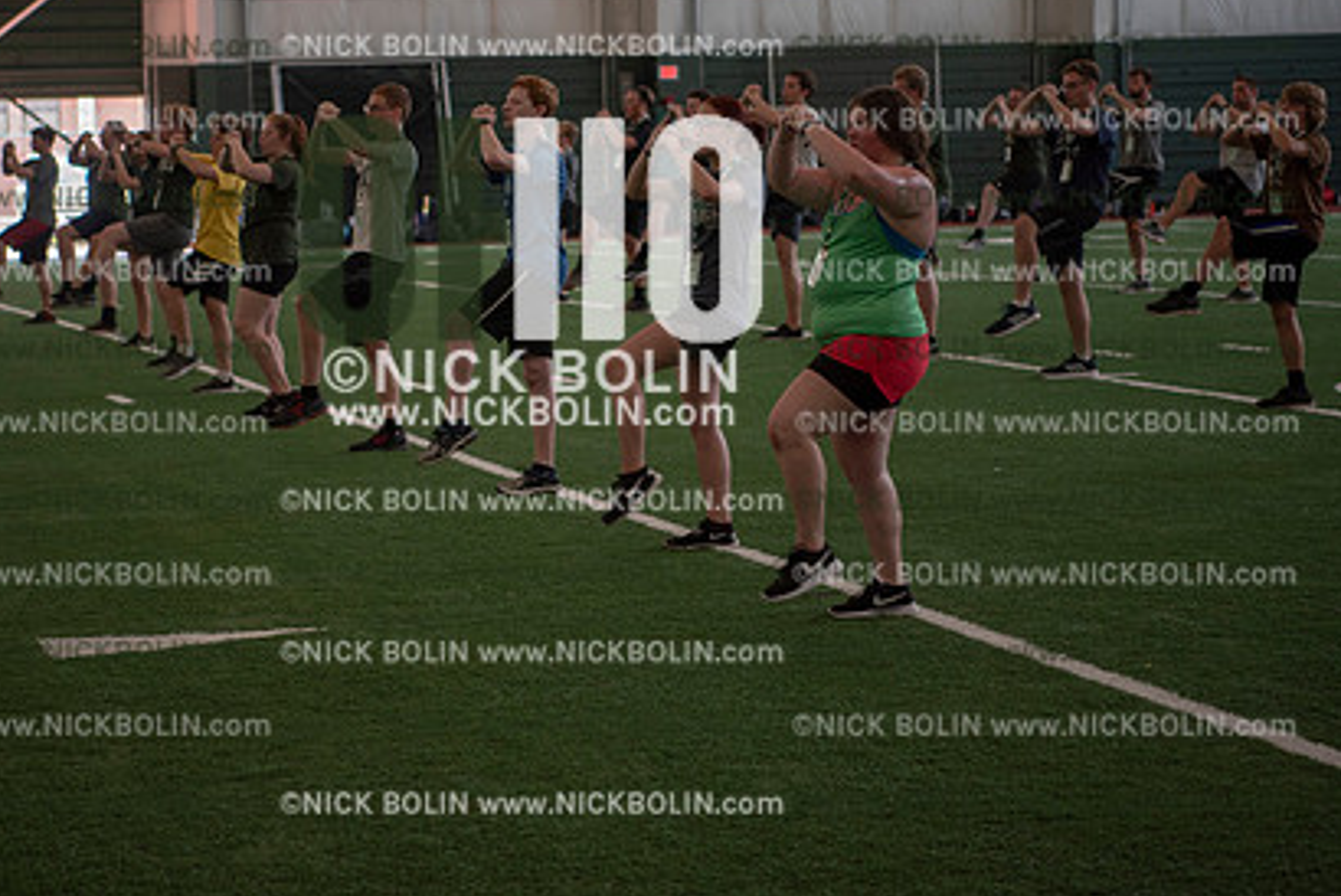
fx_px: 3690
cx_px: 530
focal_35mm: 99
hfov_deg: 20.6
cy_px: 273
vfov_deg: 13.8
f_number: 2.8
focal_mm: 70
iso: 640
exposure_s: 1/320
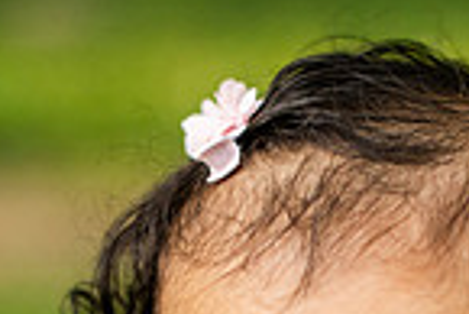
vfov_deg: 6.7
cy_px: 610
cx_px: 340
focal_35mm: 200
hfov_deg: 10.3
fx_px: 2608
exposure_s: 1/1000
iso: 640
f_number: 1.8
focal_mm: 50
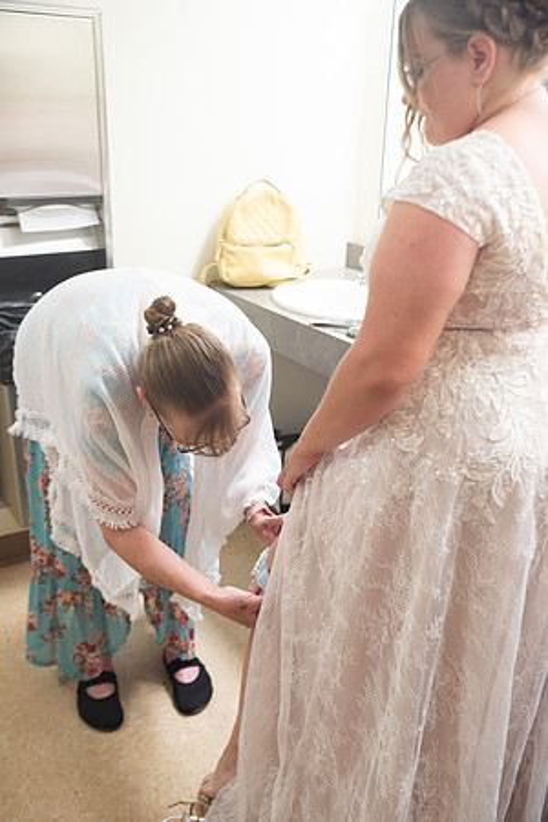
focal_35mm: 36
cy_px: 411
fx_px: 822
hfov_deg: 36.9
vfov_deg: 53.1
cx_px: 274
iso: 400
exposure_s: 1/125
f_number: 3.5
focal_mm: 36
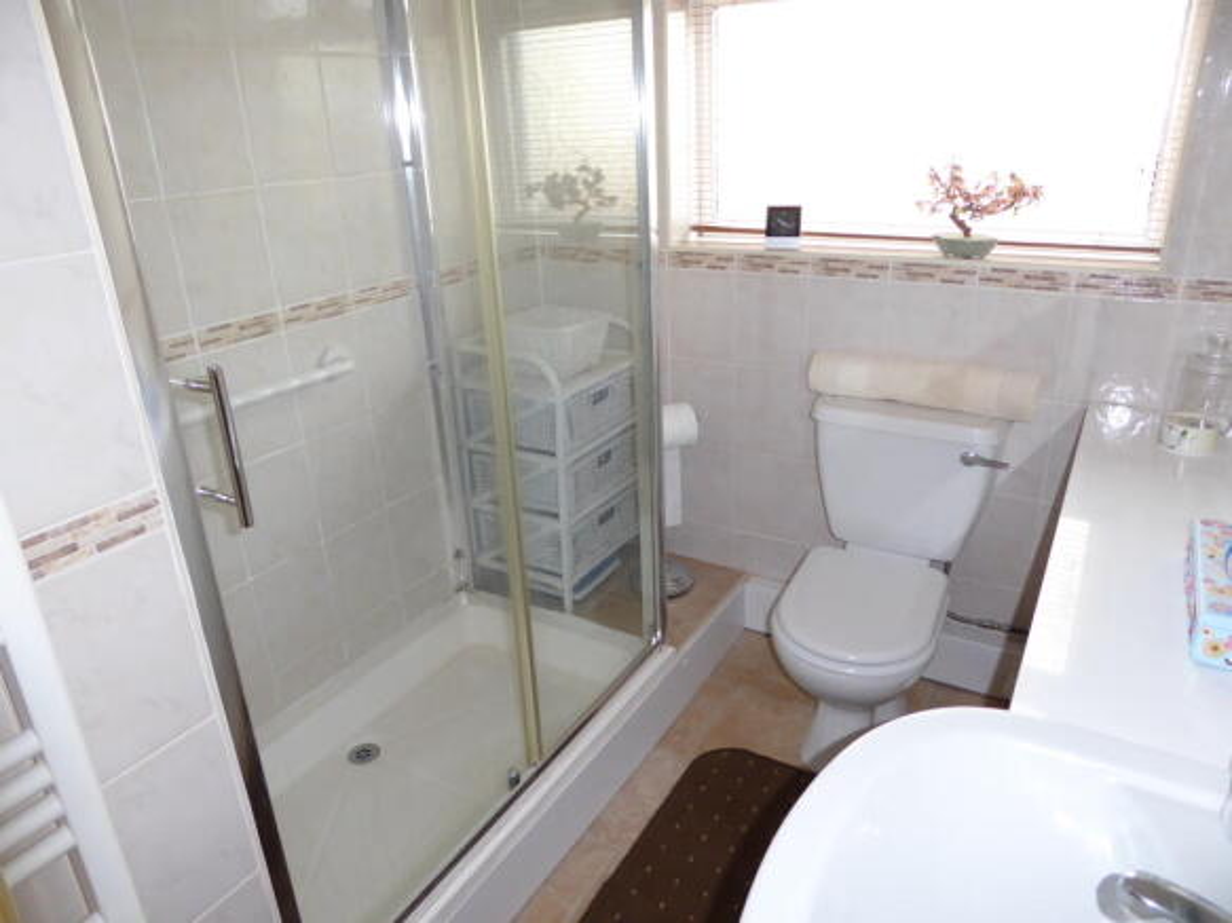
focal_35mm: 25
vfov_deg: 54.9
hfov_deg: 69.4
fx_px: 890
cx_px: 616
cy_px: 462
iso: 200
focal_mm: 4.3
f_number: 3.3
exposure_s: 1/60
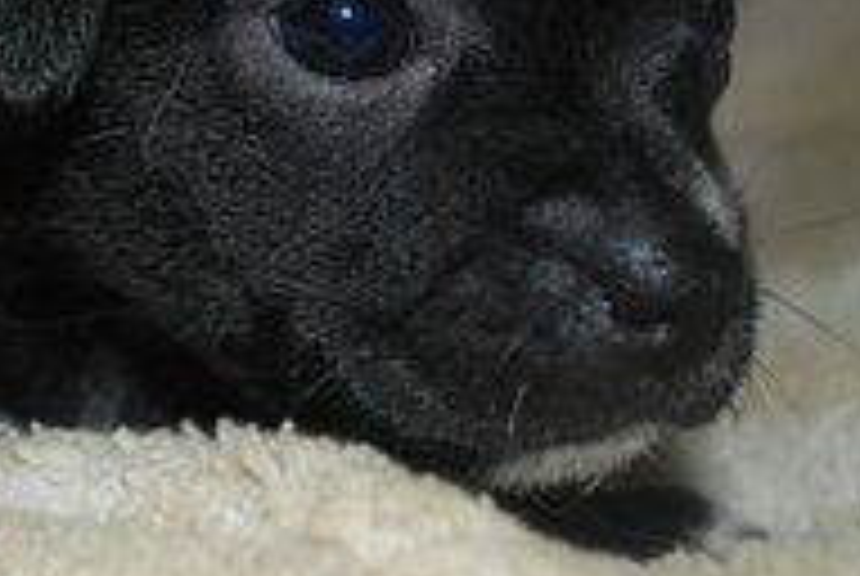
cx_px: 140
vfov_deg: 13.3
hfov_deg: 19.7
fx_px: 2440
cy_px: -16
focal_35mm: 102
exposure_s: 1/60
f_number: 4.2
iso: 200
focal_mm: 26
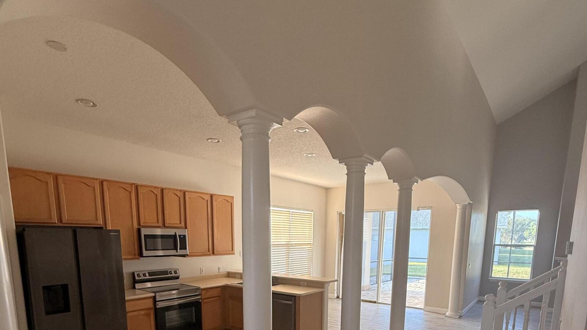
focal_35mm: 21
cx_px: 286
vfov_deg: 48.6
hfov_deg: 83.8
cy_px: 290
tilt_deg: -8.9
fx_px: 327
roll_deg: -1.1
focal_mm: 2.22
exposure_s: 1/99
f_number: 2.2
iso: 100
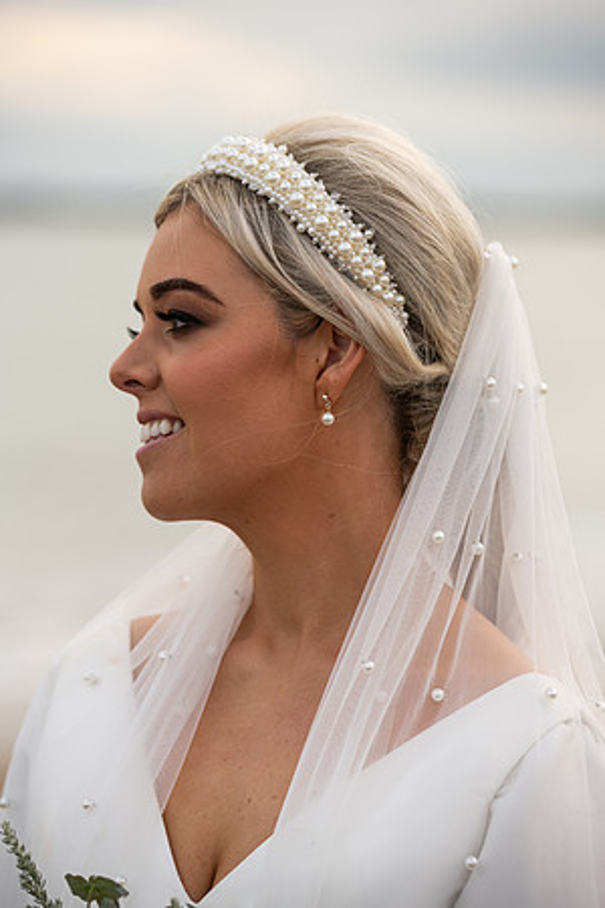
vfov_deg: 16.4
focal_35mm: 125
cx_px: 302
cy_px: 454
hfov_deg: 11.0
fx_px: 3151
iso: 100
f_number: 3.5
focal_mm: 125
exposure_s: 1/200
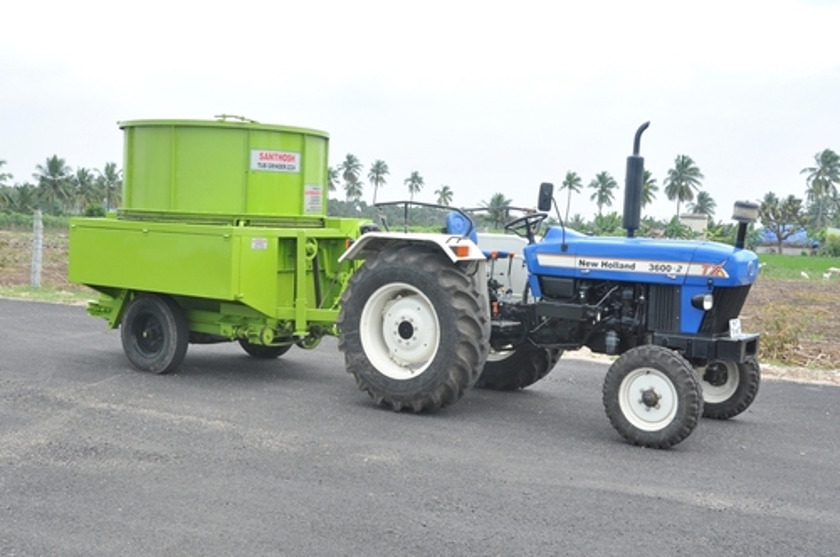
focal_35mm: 42
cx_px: 420
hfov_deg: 46.5
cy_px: 278
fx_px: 979
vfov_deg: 31.8
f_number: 11
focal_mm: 28
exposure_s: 1/125
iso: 400
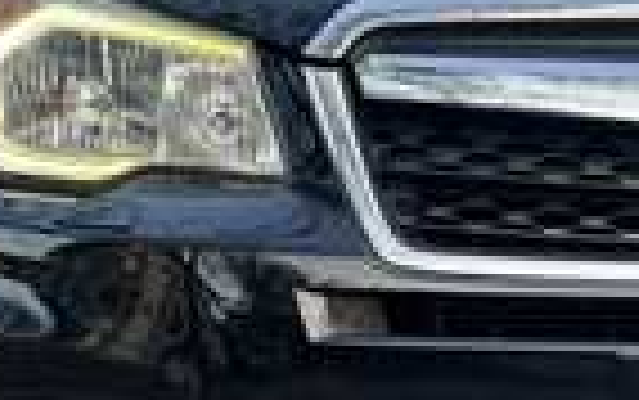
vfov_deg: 4.6
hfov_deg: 7.2
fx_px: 5019
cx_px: 770
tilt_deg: -1.1
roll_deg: -1.4
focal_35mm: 288
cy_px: 92
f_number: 2.8
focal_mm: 9
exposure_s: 1/99
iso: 64
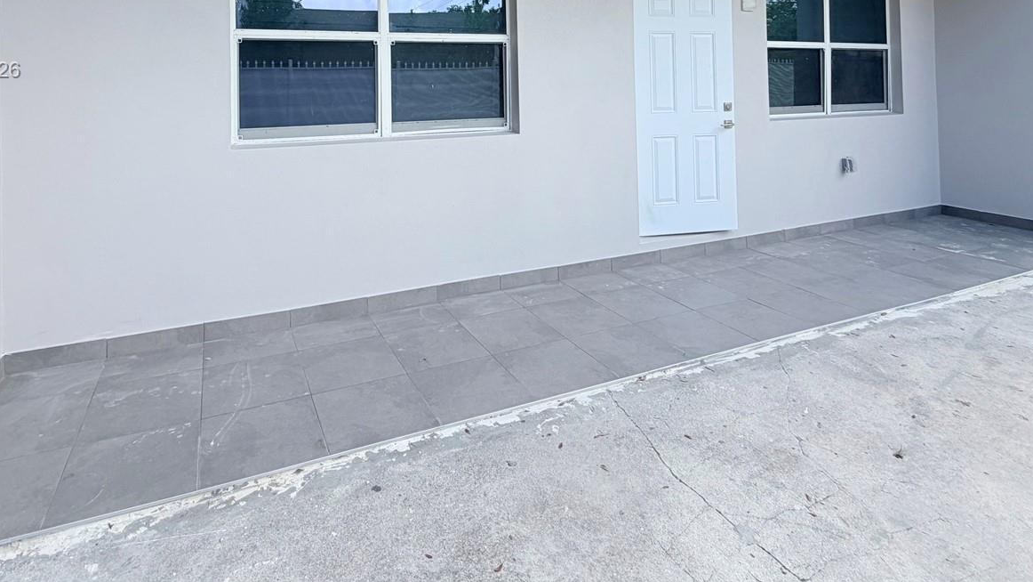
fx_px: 575
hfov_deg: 83.5
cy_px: 71
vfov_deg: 48.6
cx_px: 454
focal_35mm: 21
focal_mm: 2.22
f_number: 2.2
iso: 50
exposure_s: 1/502
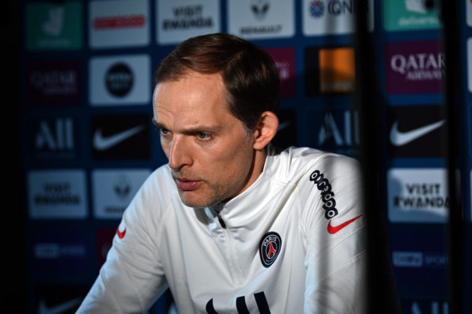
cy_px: 157
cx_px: 236
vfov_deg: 9.8
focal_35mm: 140
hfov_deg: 14.7
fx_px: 1834
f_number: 4
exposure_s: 1/320
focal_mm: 140
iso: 800
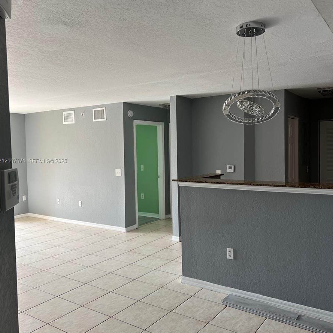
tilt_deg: -2.4
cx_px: 166
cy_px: 161
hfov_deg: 52.5
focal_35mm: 31
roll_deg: +2.0
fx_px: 337
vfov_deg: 52.5
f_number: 1.5
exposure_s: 1/121
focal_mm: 5.7
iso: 50
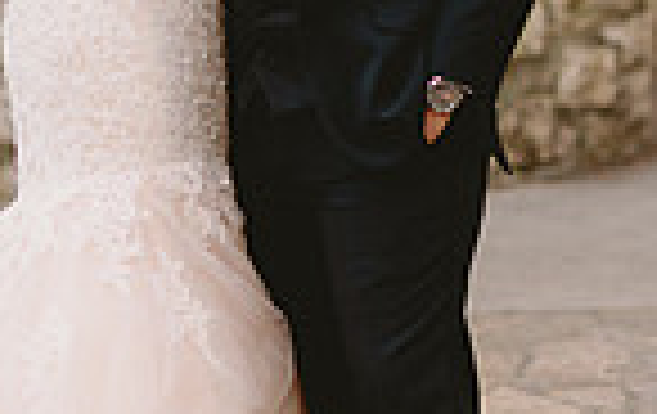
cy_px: -68
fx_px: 4774
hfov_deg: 7.9
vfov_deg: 4.9
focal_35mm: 266
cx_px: 191
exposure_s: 1/400
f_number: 2.2
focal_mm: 85
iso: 500
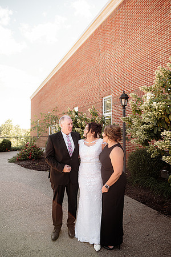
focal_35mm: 24
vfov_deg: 73.7
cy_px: 128
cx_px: 86
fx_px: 171
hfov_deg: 53.1
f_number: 2.8
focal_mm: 24
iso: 160
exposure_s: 1/400
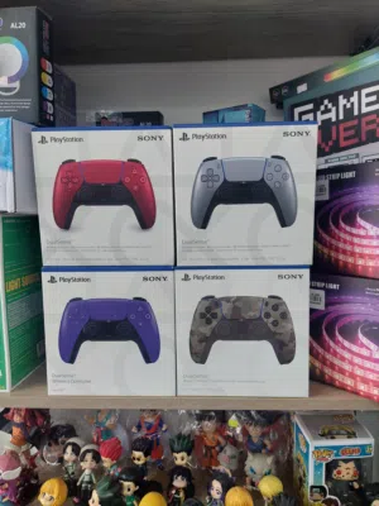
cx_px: 190
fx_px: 350
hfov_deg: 56.8
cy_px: 253
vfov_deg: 71.6
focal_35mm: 24
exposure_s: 1/50
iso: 50
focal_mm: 5.23
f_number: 1.8
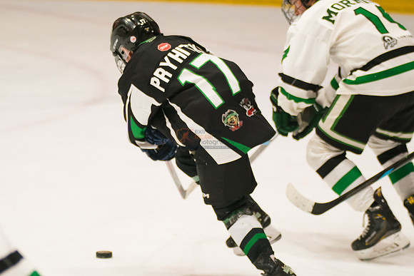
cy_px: 103
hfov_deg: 8.3
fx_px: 2856
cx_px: 207
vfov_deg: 5.5
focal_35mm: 248
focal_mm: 132
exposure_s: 1/1000
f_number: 3.2
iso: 3200
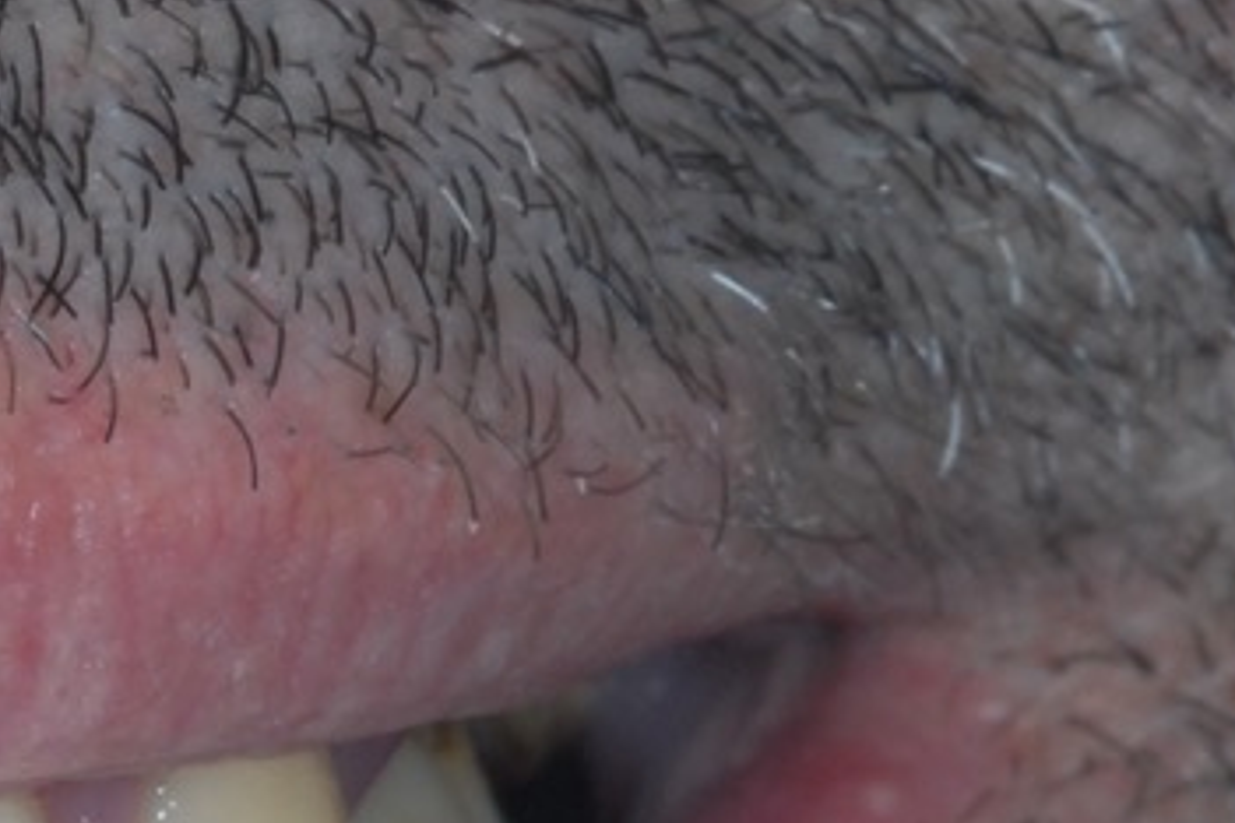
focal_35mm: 539
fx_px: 18479
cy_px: 893
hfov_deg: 3.8
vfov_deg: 2.6
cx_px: -486
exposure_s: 1/60
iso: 400
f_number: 22
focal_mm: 105
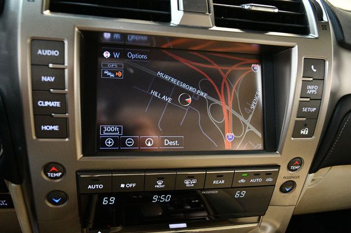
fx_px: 263
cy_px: 116
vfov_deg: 47.9
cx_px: 176
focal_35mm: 27
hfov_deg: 67.4
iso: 4000
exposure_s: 1/60
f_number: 3.5
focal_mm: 18
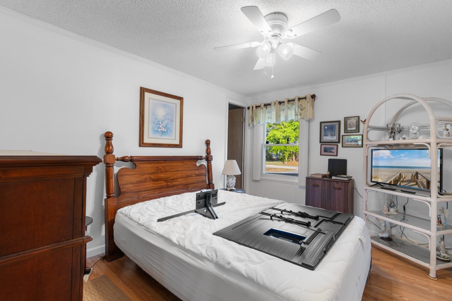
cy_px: 150
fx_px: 188
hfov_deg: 100.4
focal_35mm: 15
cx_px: 226
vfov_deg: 77.3
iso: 100
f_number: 4.5
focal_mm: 10
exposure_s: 1/6
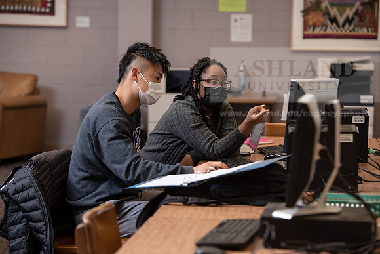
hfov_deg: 18.6
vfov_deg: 12.5
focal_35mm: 110
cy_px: 127
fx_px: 1161
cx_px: 190
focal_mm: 110
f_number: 4
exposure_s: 1/200
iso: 1250
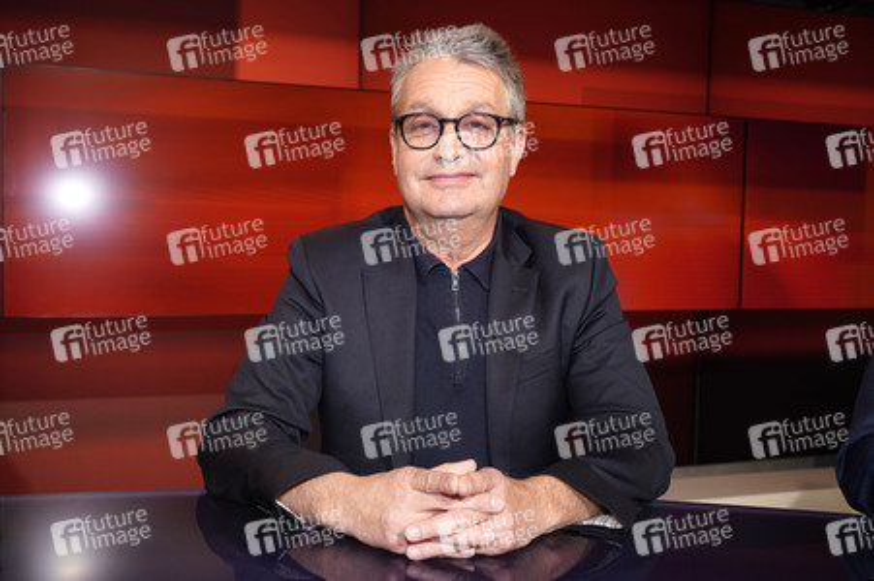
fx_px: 752
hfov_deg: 60.3
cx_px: 437
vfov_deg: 42.3
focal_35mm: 31
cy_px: 290
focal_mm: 31
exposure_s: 1/125
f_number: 5
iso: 1600
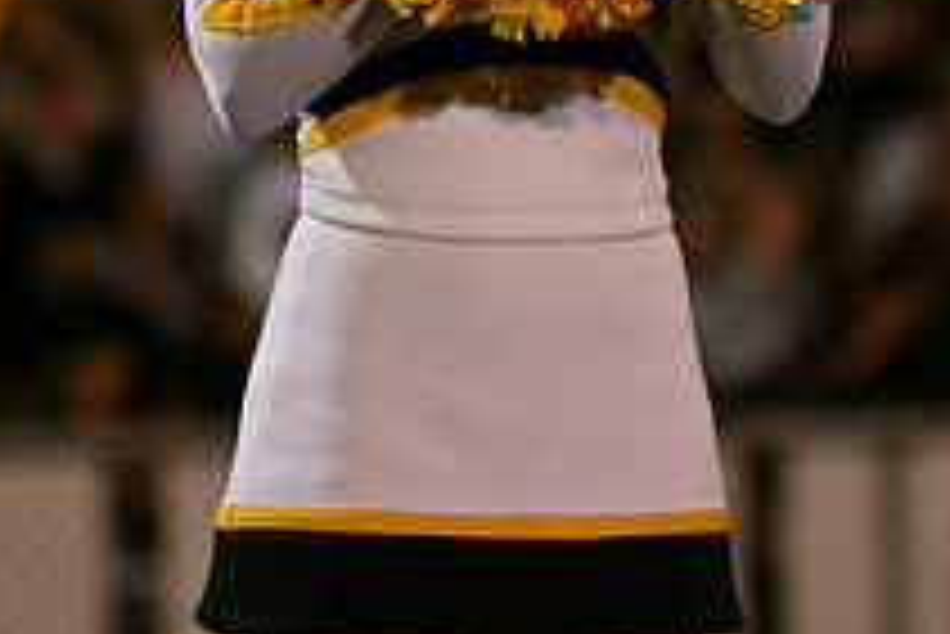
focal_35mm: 206
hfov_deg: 10.0
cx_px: 608
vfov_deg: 6.6
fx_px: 5440
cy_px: -207
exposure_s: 1/1000
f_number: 1.2
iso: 400
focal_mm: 50
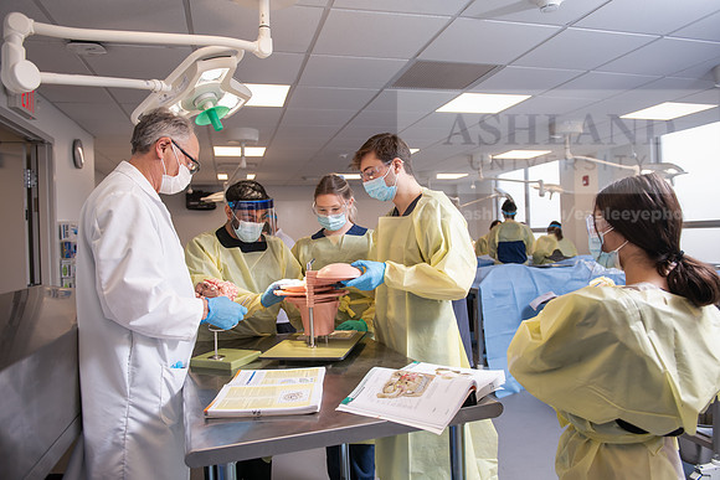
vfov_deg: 48.0
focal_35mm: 27
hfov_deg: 67.4
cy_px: 240
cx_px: 360
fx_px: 540
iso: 320
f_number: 3.5
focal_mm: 27
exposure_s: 1/200
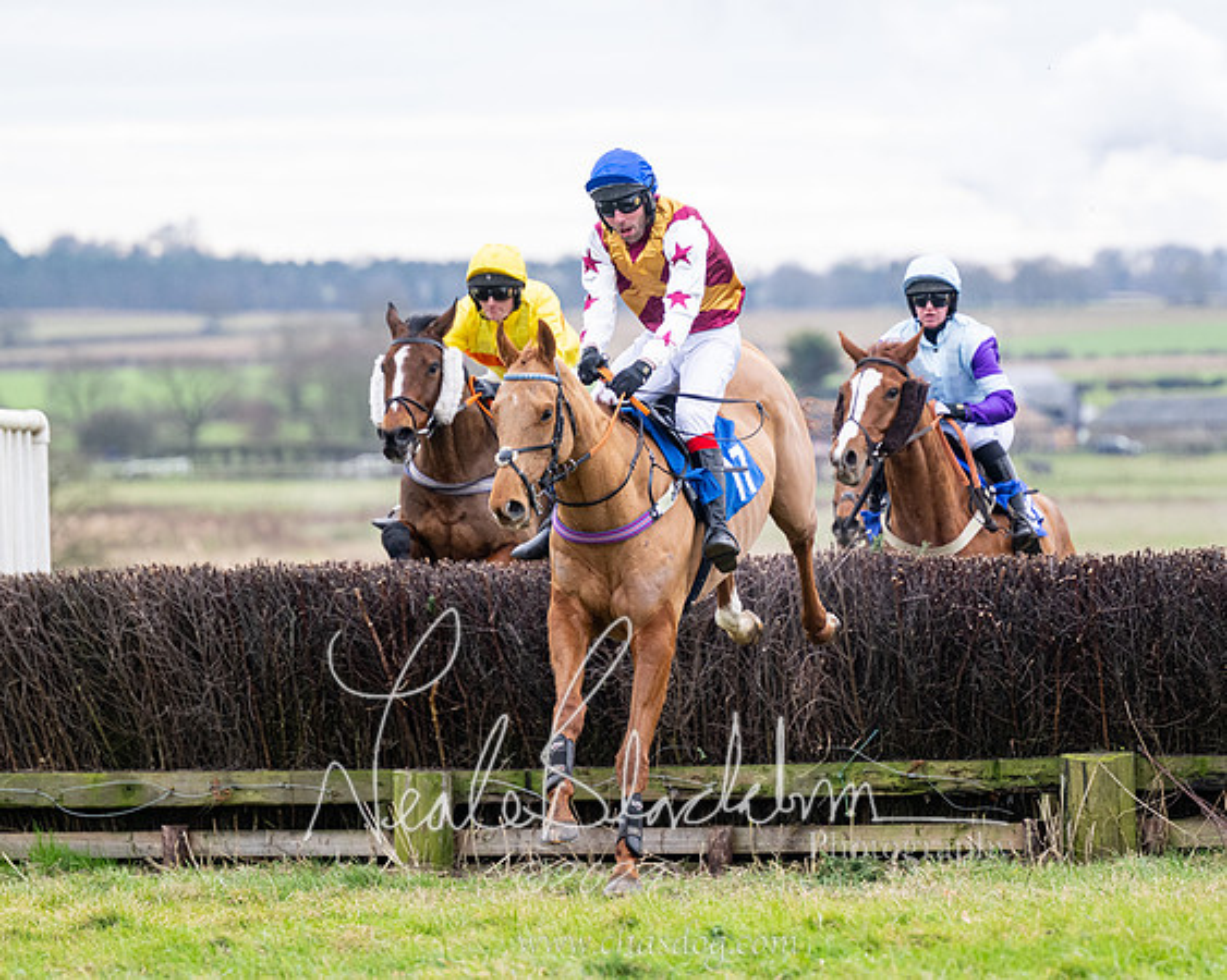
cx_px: 837
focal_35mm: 260
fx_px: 9447
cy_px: 459
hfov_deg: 7.4
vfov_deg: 5.9
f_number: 4
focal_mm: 190
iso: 1000
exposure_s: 1/1000
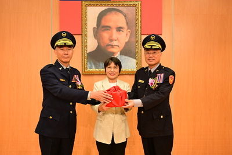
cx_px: 116
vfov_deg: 41.1
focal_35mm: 32
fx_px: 206
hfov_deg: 58.7
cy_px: 78
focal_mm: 32
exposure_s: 1/200
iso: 5000
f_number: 8
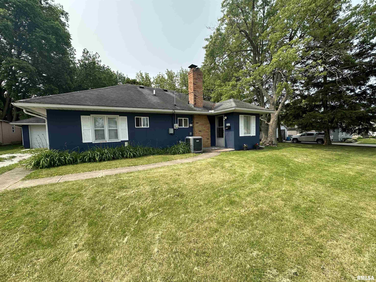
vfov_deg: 85.7
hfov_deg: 102.1
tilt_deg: -3.2
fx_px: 152
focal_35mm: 14
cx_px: 188
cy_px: 141
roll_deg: +1.9
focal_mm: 2.22
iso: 50
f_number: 2.2
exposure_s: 1/972
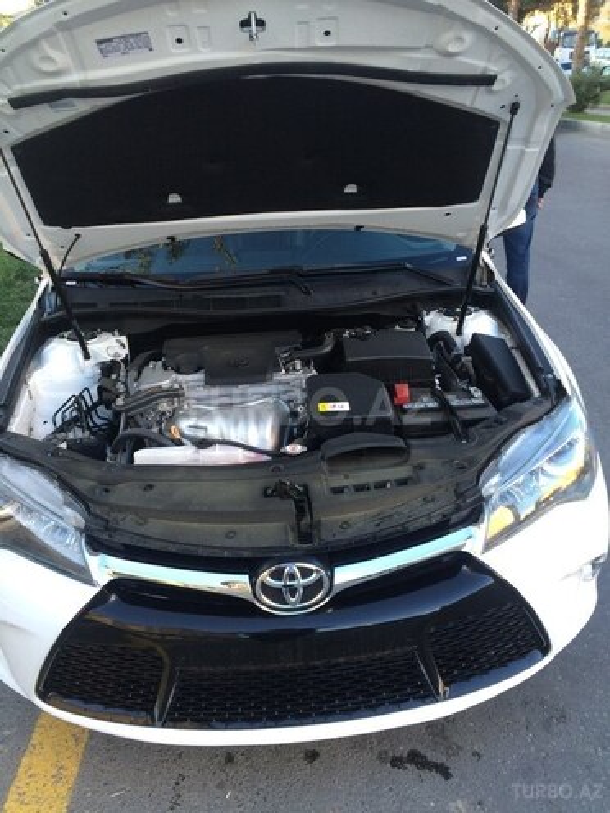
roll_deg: +6.8
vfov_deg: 61.7
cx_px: 305
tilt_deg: -24.9
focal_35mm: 29
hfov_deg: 48.2
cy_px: 406
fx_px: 681
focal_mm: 4.15
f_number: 2.2
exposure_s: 1/100
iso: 64
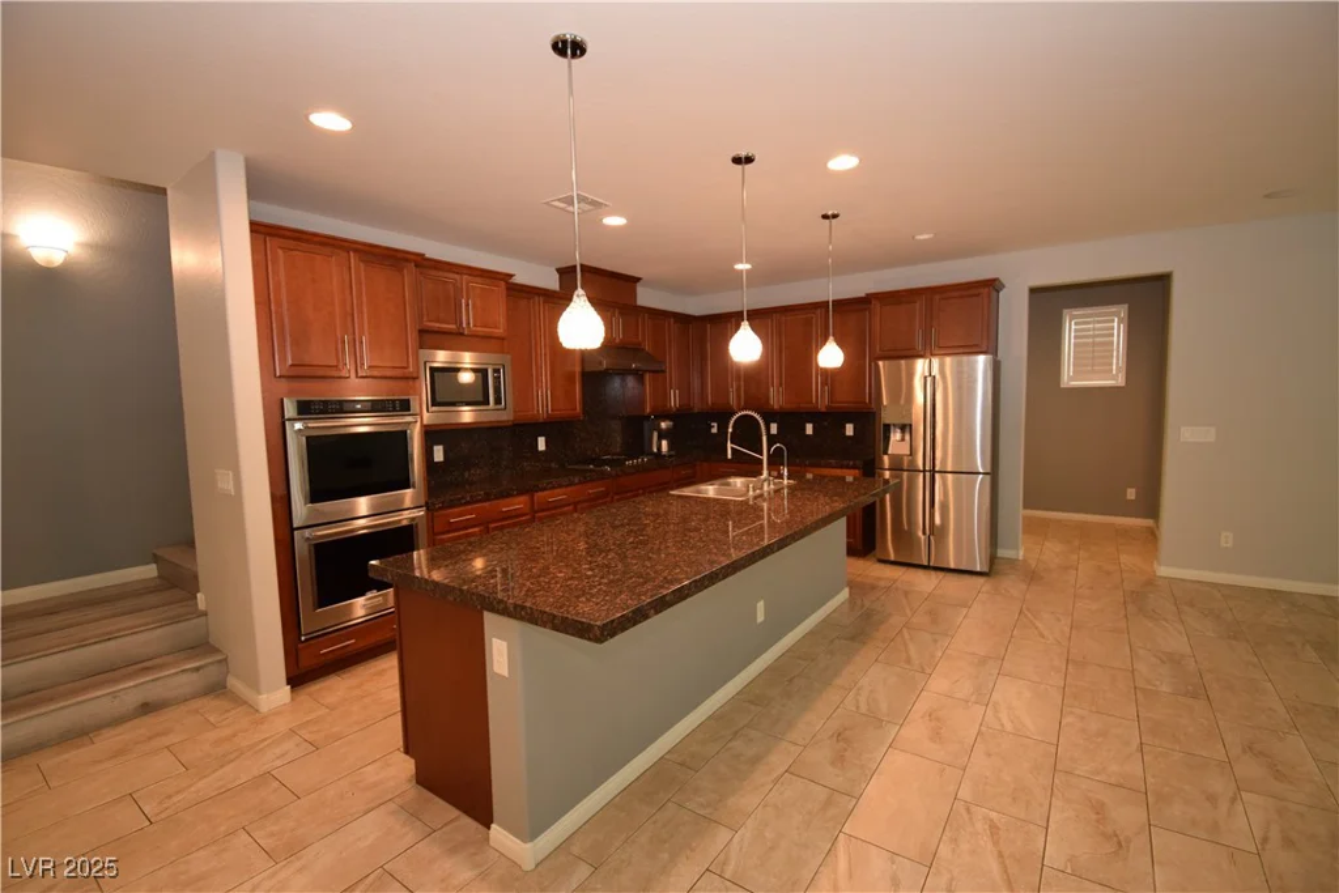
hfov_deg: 100.4
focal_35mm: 15
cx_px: 670
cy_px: 446
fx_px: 558
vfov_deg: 77.3
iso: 400
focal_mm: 10
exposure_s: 1/20
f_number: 5
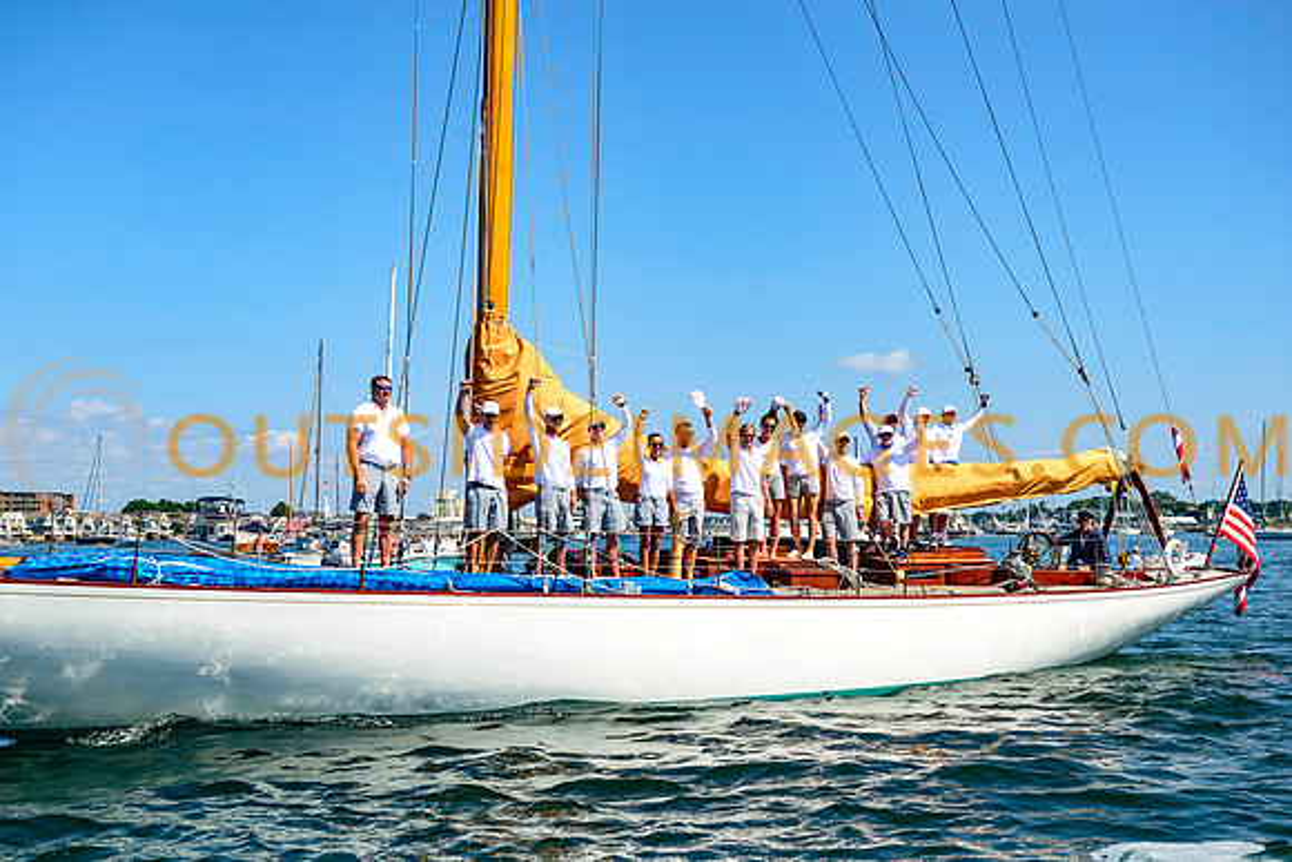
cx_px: 646
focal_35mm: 48
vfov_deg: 28.1
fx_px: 1723
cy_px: 431
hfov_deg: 41.1
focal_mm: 48
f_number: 5.6
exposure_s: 1/2000
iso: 320
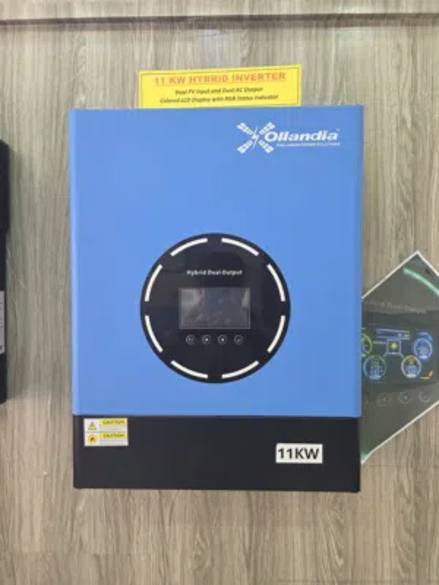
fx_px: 389
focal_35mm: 23
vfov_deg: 73.9
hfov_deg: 58.9
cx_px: 220
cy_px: 292
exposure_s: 1/100
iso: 125
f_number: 1.7
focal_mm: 6.3
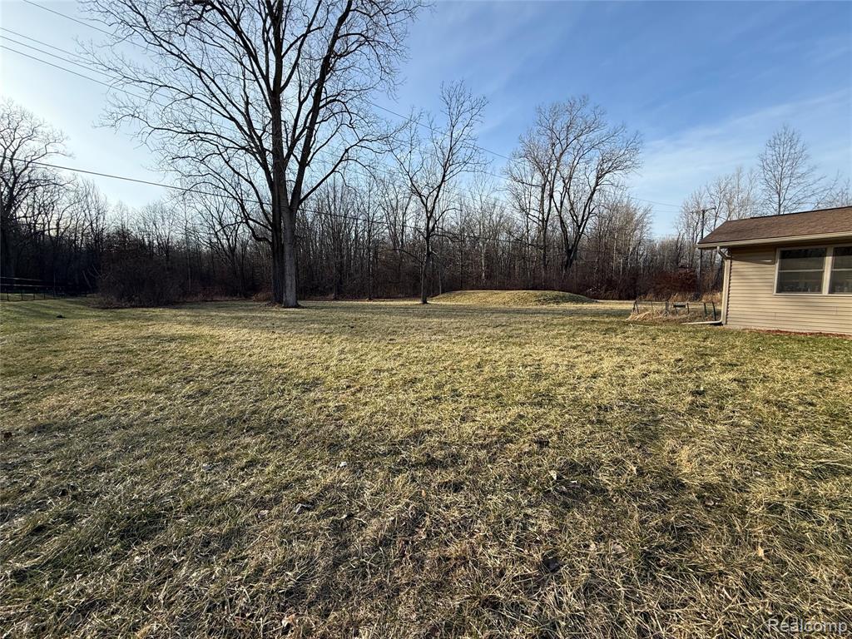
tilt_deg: -5.7
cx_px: 426
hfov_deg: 102.1
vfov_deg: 85.7
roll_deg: +0.0
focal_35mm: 14
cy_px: 320
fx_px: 345
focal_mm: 2.22
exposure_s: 1/779
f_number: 2.2
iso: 50
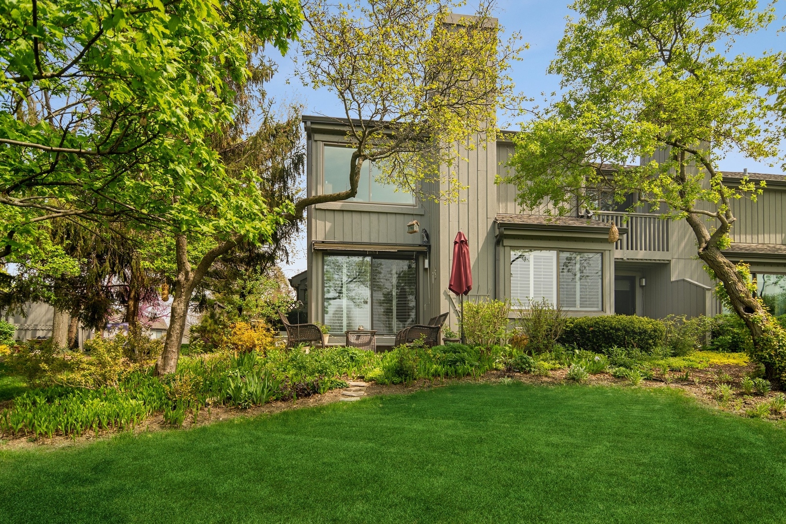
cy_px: 262
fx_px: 393
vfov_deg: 67.4
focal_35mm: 18
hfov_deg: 90.0
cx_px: 393
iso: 200
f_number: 8
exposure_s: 1/1000
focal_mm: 12
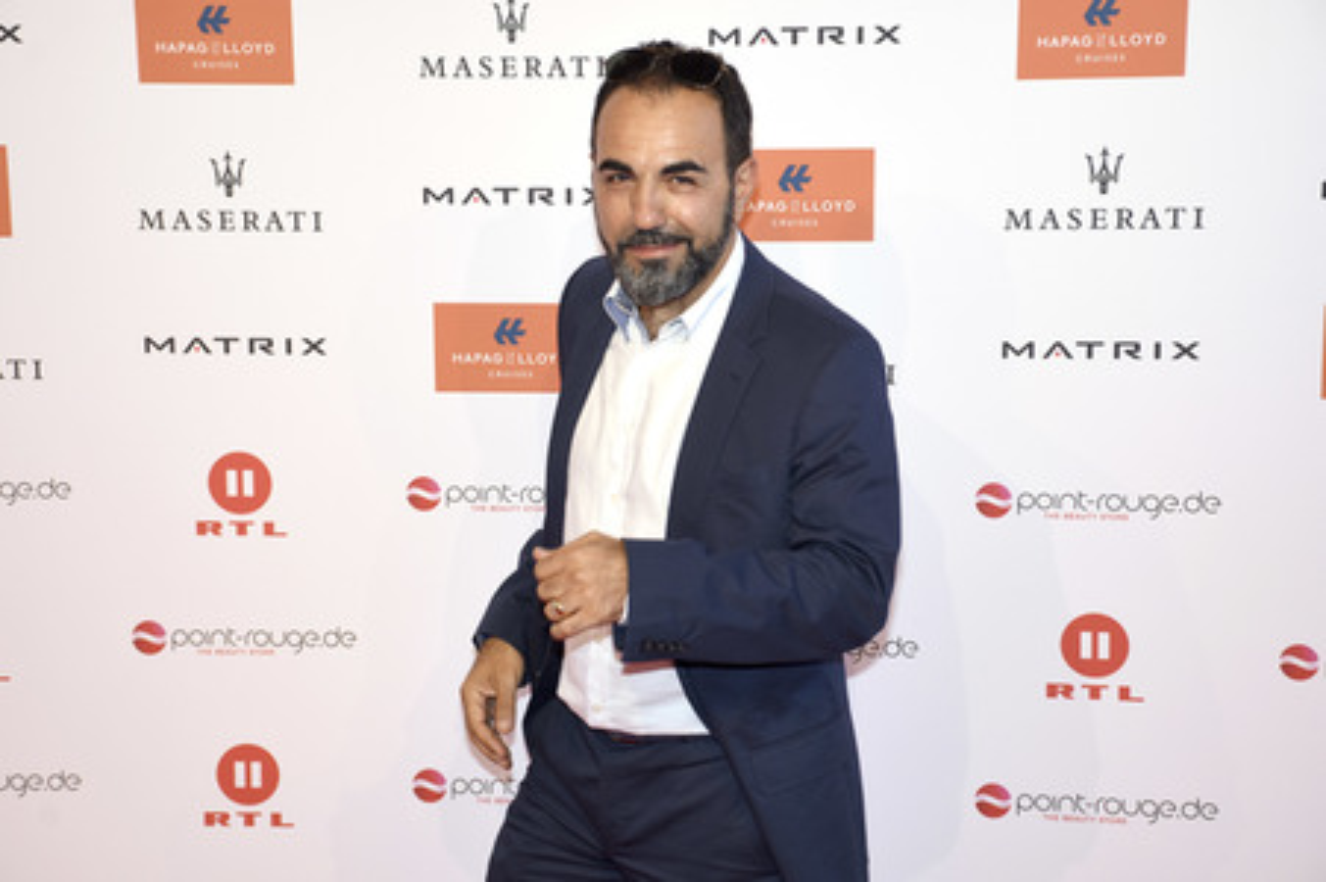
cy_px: 441
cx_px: 663
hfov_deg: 26.0
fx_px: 2871
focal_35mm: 78
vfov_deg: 17.5
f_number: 5.6
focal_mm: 52
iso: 250
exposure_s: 1/160
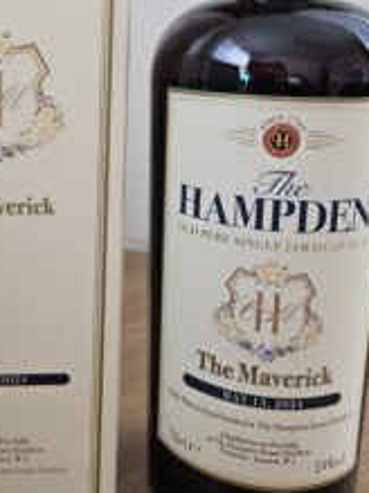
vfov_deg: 43.4
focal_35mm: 42
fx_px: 598
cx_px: 106
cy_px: 126
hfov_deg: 33.8
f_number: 1.8
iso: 125
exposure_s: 1/359
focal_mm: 5.4
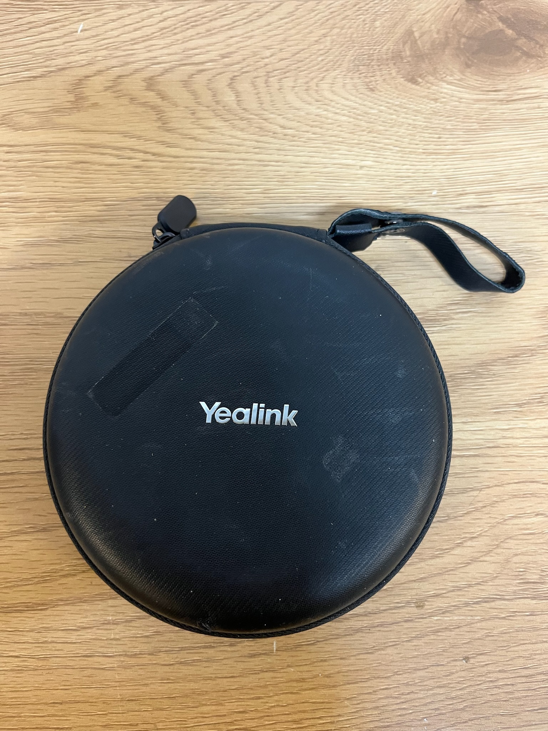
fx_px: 549
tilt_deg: -78.0
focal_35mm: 26
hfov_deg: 53.1
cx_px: 274
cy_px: 366
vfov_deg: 67.3
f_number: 1.6
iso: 250
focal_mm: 5.1
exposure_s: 1/50
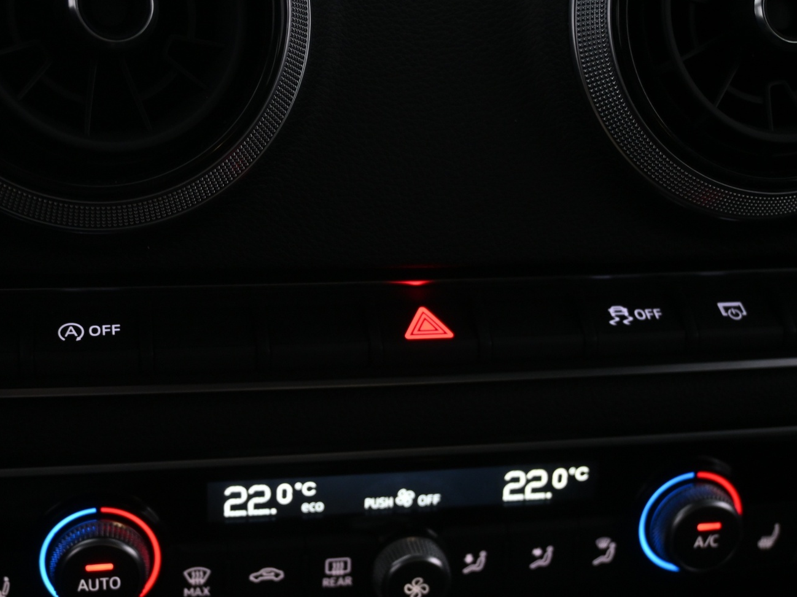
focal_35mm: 54
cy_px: 314
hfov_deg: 35.5
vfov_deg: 27.0
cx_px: 363
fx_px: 1243
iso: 1400
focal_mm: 30
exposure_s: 1/50
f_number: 4.8
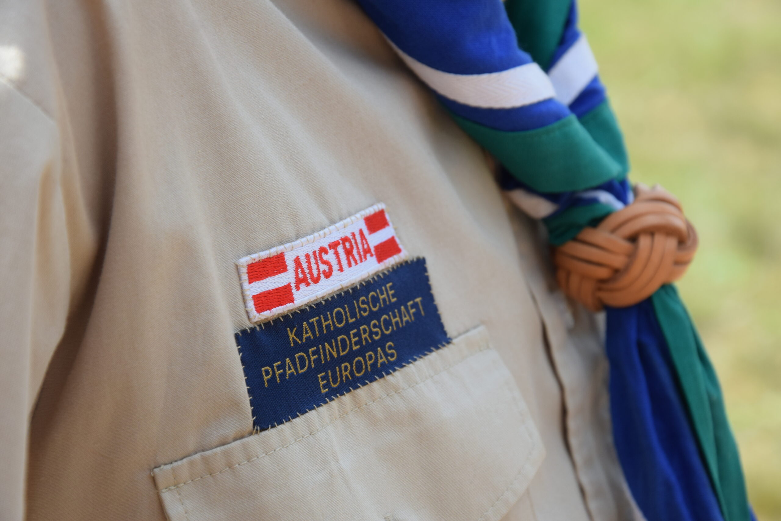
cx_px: 390
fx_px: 2766
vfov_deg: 10.8
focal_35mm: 128
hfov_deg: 16.1
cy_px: 260
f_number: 8
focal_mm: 85
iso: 280
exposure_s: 1/250
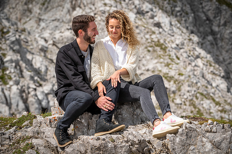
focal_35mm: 105
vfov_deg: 13.0
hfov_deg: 19.5
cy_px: 77
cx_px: 116
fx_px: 676
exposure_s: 1/800
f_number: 5.6
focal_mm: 105
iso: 100
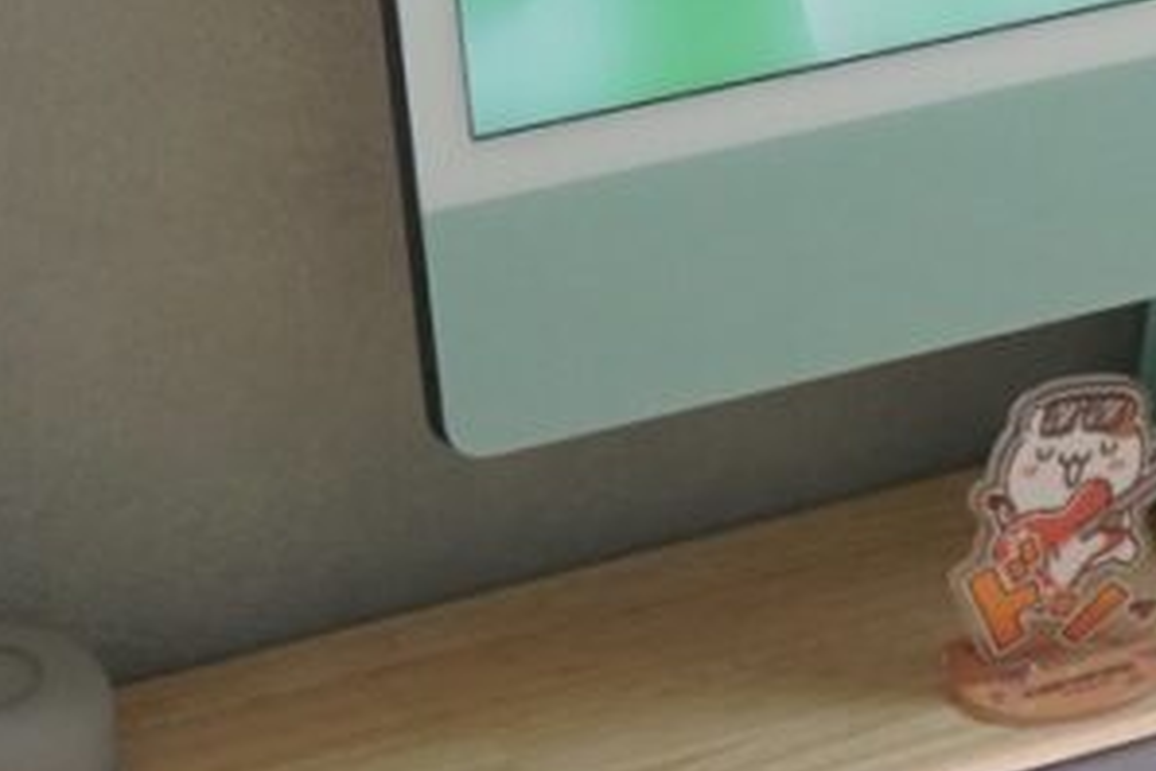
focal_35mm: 181
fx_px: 5803
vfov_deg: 7.4
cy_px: -496
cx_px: 1471
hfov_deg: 11.1
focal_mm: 35
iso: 1250
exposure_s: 1/60
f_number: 5.6
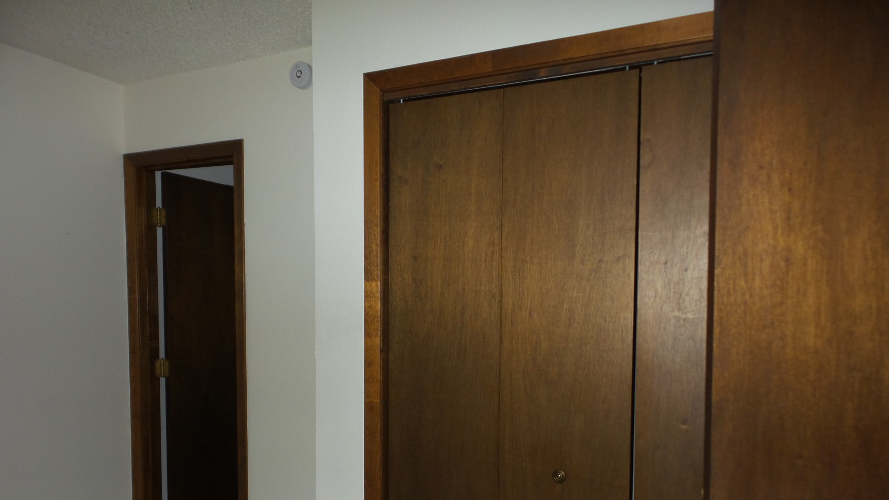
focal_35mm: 26
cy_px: 329
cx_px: 449
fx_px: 613
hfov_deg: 71.9
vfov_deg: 43.8
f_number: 2.8
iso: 125
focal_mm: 4.1
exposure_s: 1/30
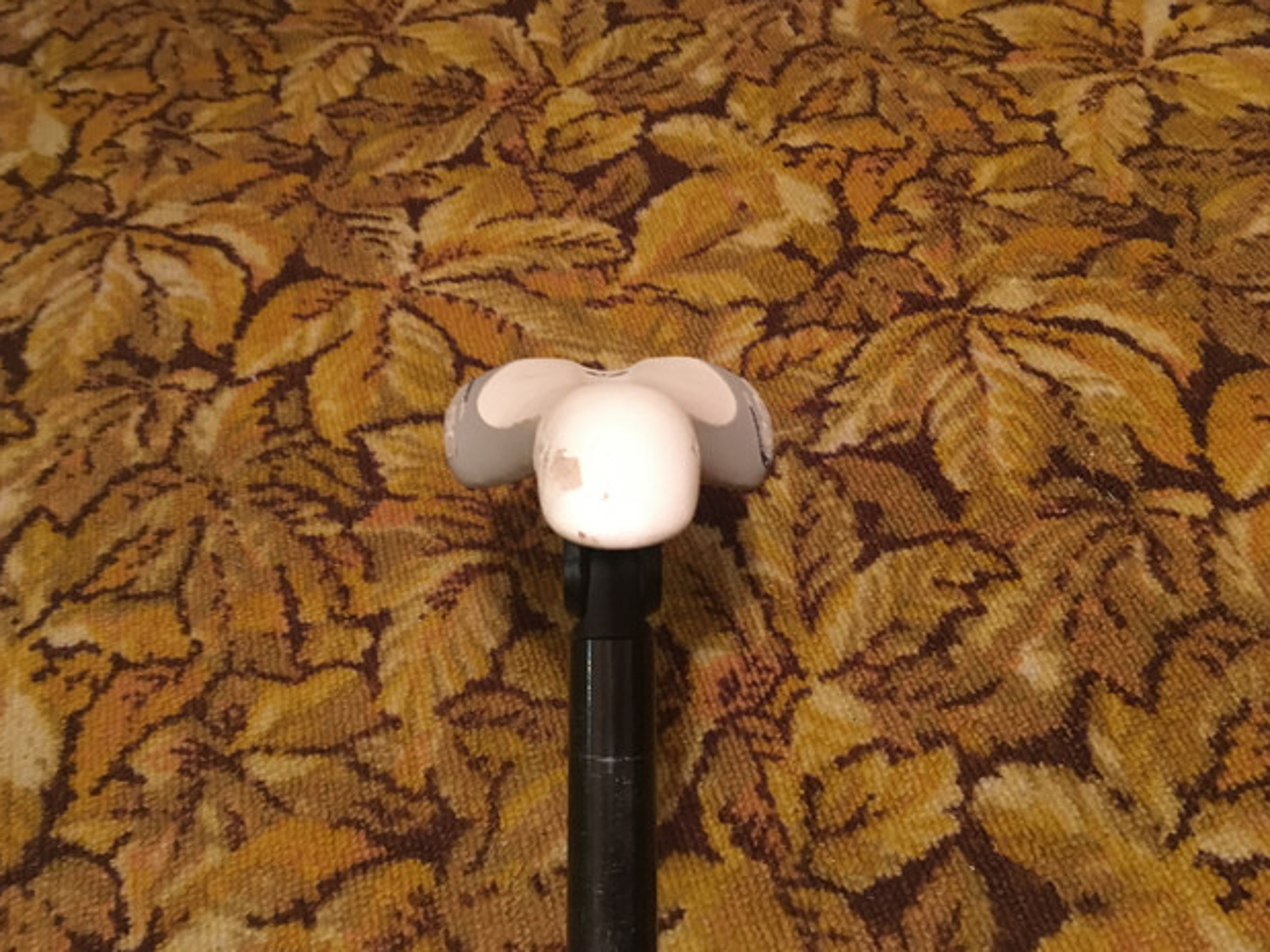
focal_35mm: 30
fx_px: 1100
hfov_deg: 60.0
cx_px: 632
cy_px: 466
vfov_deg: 46.8
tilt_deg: -53.5
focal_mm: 4.15
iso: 500
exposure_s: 1/17
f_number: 2.2
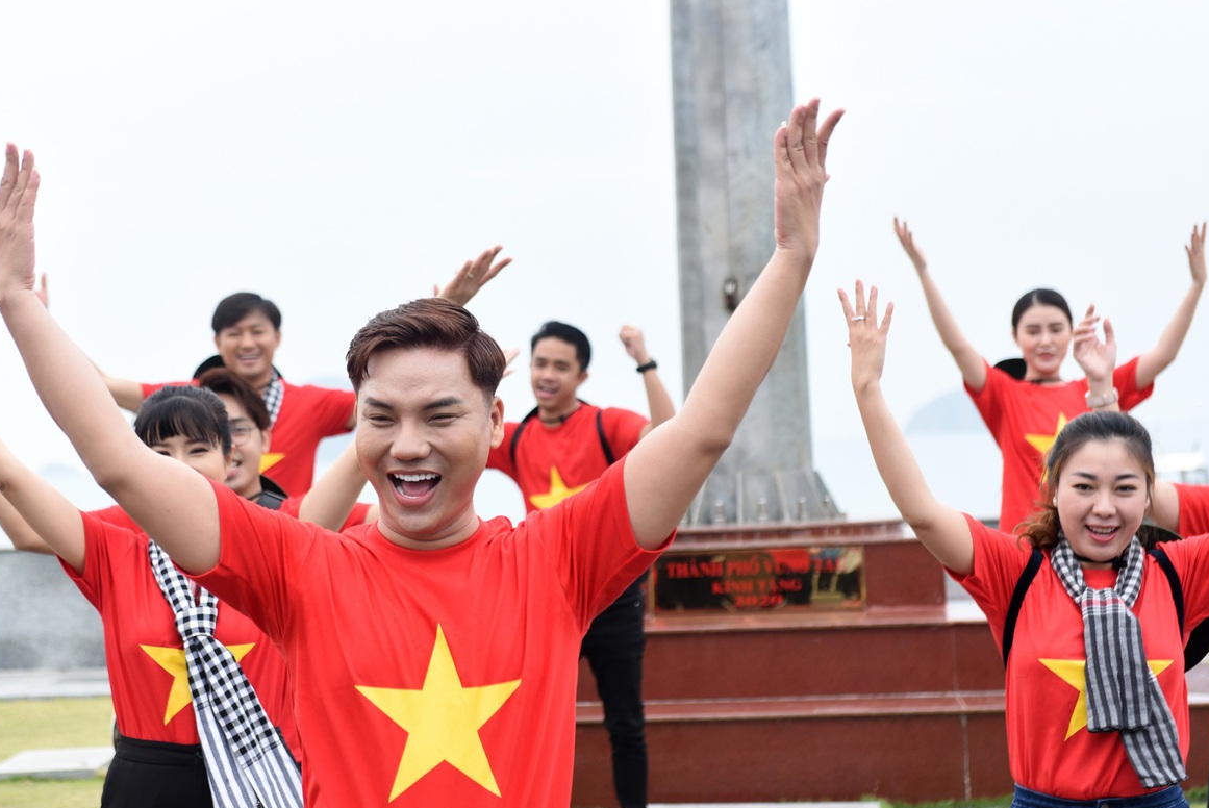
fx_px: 2957
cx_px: 462
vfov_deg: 15.6
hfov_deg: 23.1
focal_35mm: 88
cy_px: 415
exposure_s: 1/1250
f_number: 5
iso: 1000
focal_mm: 70
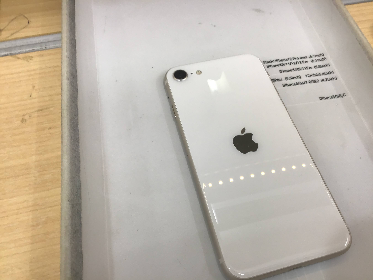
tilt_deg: -58.7
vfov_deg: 45.4
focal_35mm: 31
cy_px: 140
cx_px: 186
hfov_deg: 58.4
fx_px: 334
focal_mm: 3.3
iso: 32
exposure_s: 1/60
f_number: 2.4
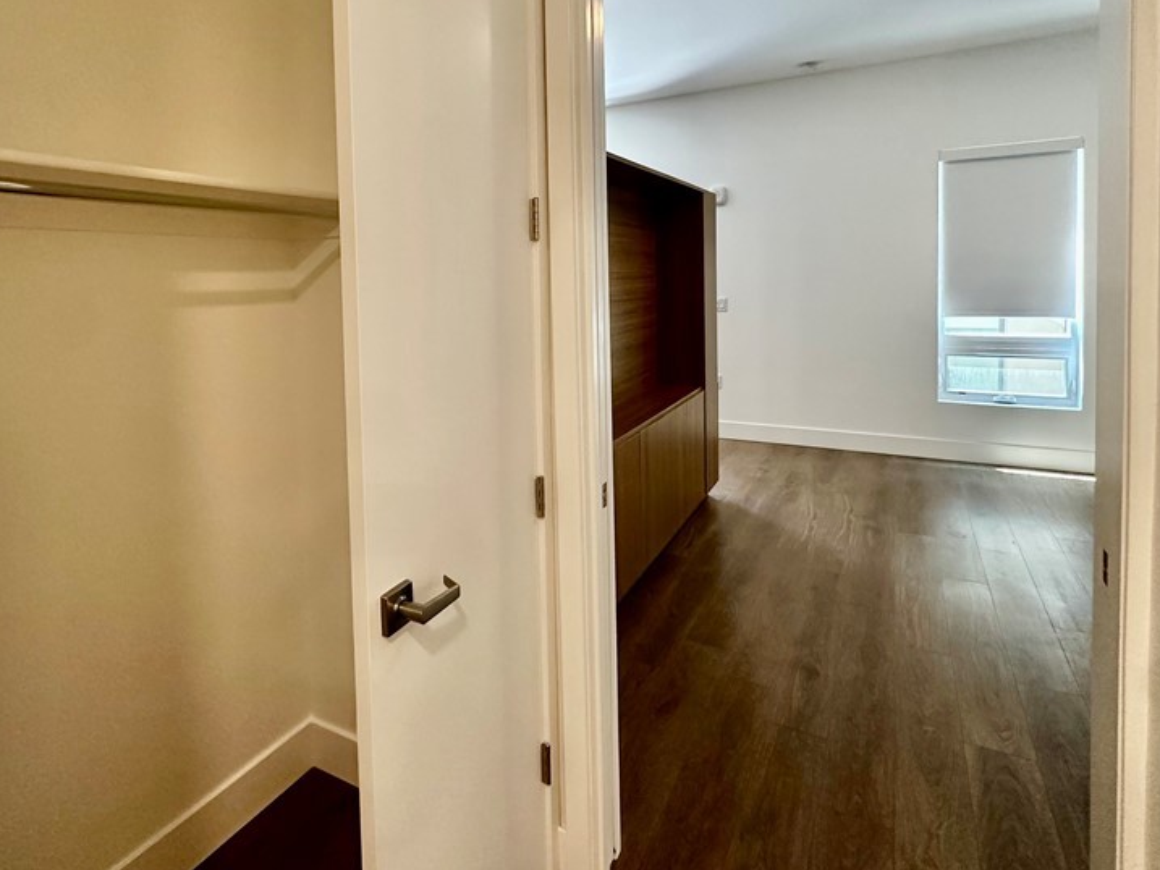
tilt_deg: -2.9
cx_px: 518
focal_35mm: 20
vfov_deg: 64.6
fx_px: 670
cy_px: 302
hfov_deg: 81.5
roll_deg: +0.5
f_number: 2.2
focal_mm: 2.22
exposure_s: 1/120
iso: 250
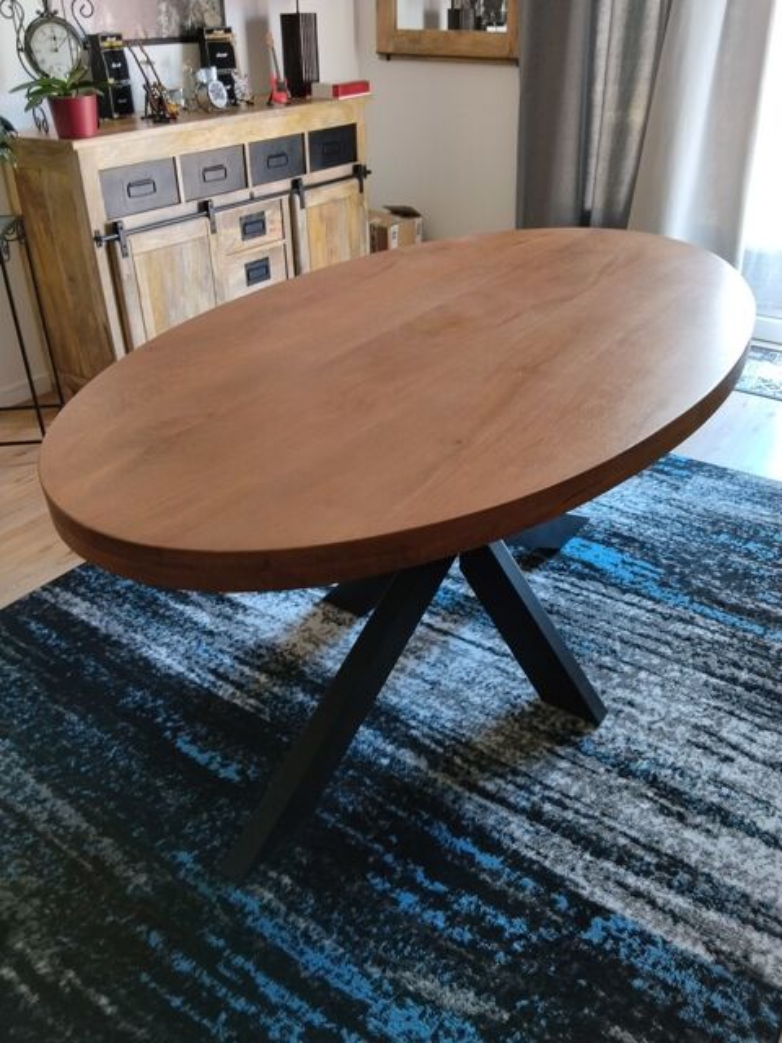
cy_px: 522
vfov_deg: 61.7
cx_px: 391
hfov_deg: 48.2
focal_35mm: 29
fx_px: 874
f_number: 1.8
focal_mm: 3.96
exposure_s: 1/25
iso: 160
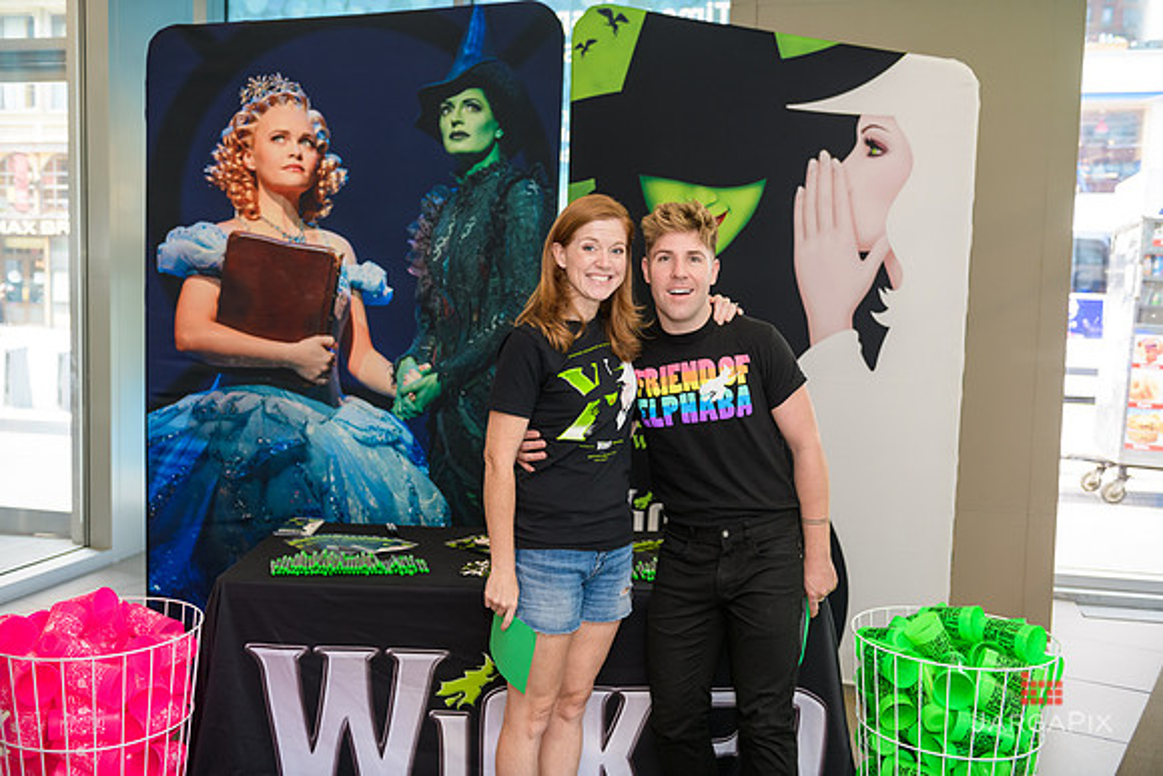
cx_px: 582
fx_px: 1131
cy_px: 388
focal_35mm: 35
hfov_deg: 54.4
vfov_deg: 37.9
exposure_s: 1/125
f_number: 3.2
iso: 400
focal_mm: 35
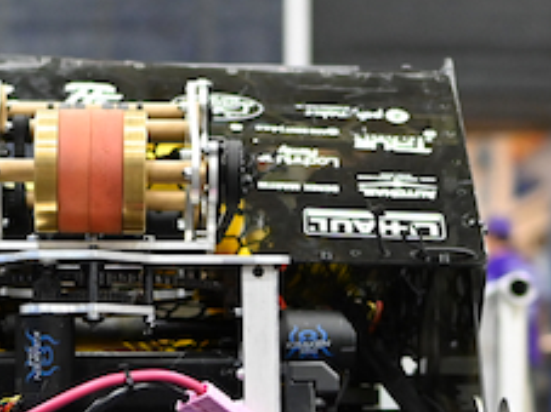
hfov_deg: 13.8
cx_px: 95
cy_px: 333
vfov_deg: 10.4
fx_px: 2265
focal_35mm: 142
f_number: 2
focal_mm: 35
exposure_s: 1/500
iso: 2800
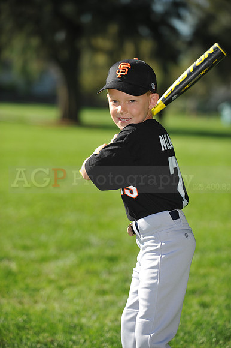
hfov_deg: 10.1
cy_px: 174
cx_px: 116
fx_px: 1301
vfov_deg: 15.2
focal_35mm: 135
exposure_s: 1/1250
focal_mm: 135
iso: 200
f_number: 4
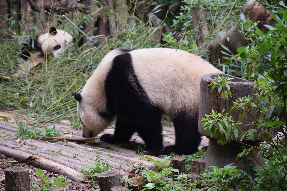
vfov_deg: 11.1
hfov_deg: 16.7
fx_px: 981
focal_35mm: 123
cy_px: 96
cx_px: 144
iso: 2000
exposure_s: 1/500
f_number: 4.2
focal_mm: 82
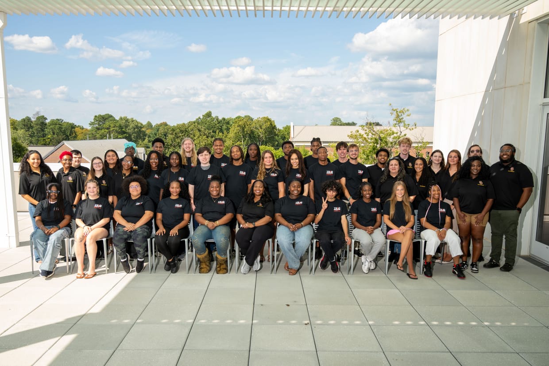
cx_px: 269
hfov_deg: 57.6
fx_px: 499
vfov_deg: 40.2
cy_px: 206
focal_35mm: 33
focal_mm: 29
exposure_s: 1/200
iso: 100
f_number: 6.3
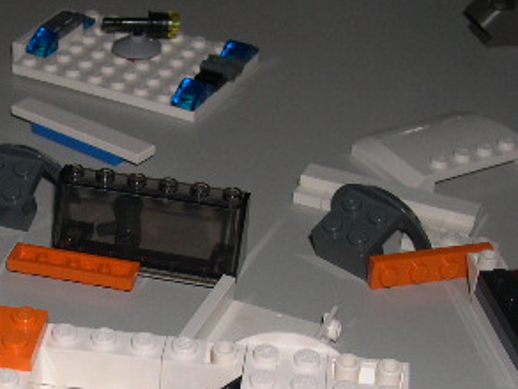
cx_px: 48
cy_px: 370
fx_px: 1243
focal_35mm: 83
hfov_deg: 22.9
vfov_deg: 17.5
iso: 100
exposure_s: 1/60
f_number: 7.6
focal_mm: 8
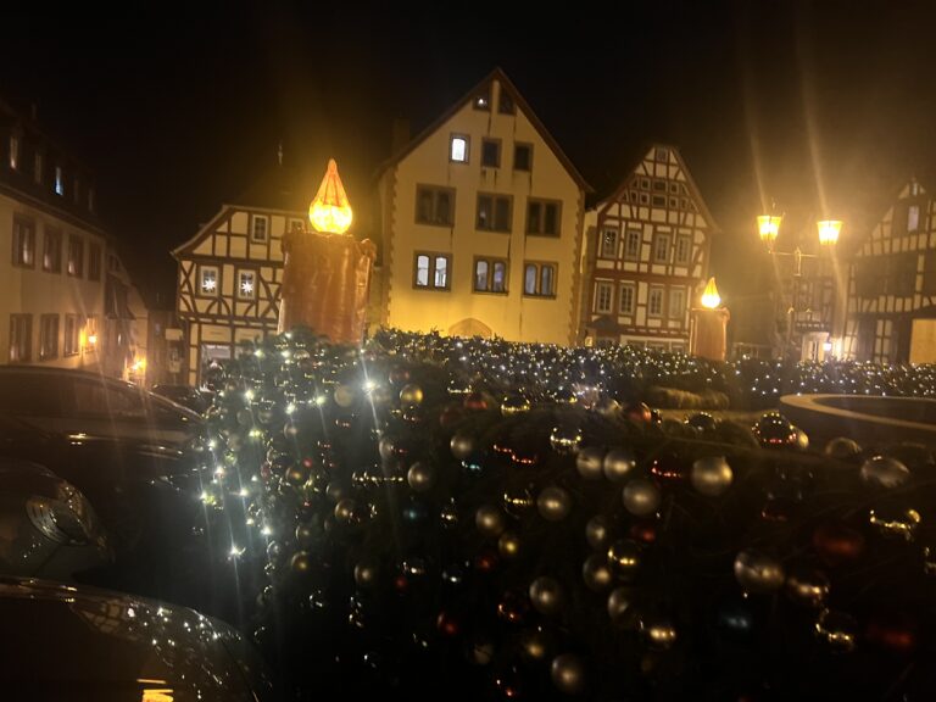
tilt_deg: -4.0
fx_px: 703
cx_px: 468
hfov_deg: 67.3
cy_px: 351
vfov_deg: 53.1
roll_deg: -3.0
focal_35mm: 26
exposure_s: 1/25
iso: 640
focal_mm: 5.7
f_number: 1.5
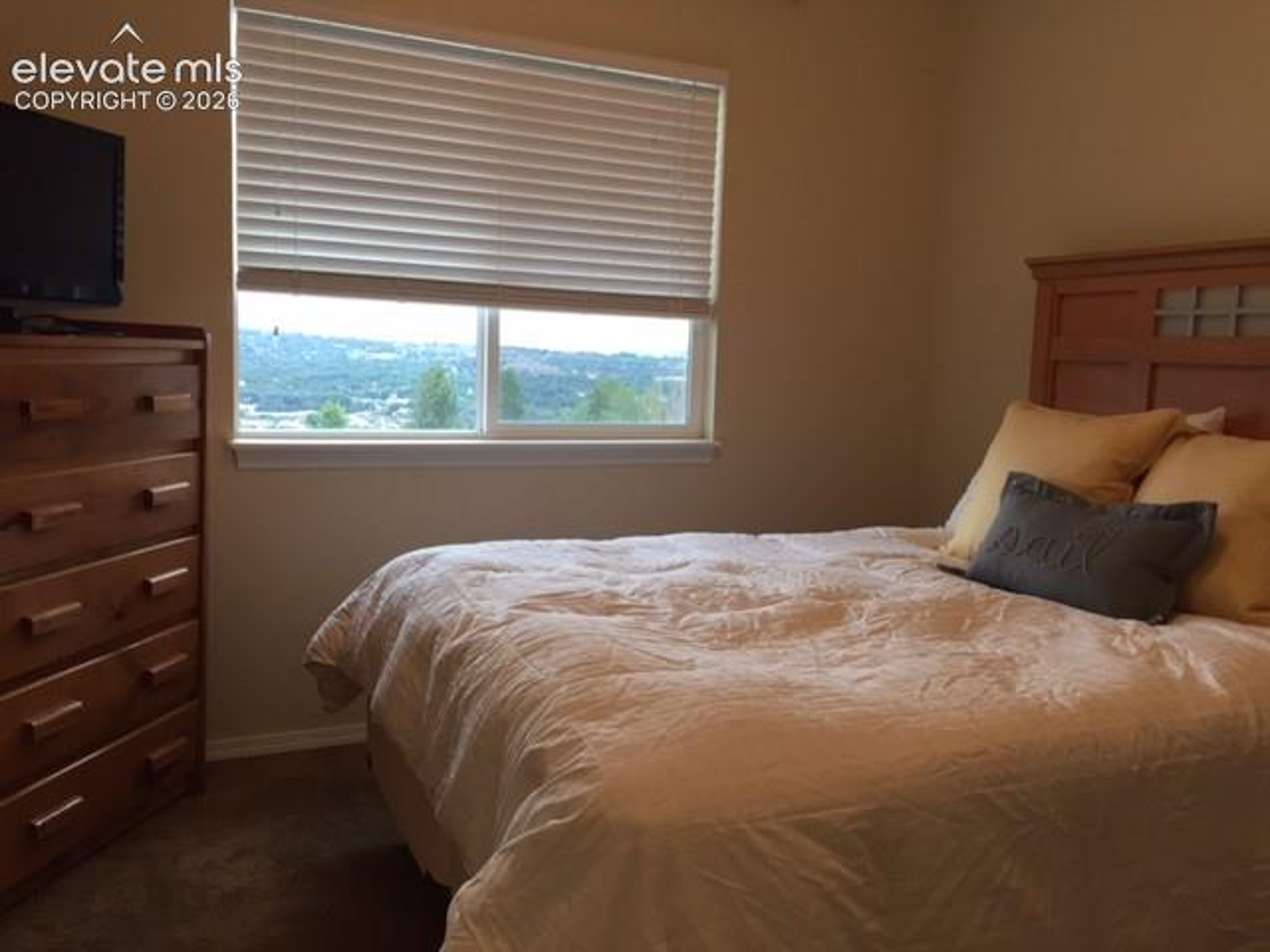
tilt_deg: -7.6
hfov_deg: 61.7
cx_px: 635
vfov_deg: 48.2
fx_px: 1064
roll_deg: -3.1
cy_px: 476
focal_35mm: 29
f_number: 2.2
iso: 32
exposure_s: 1/30
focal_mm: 4.15
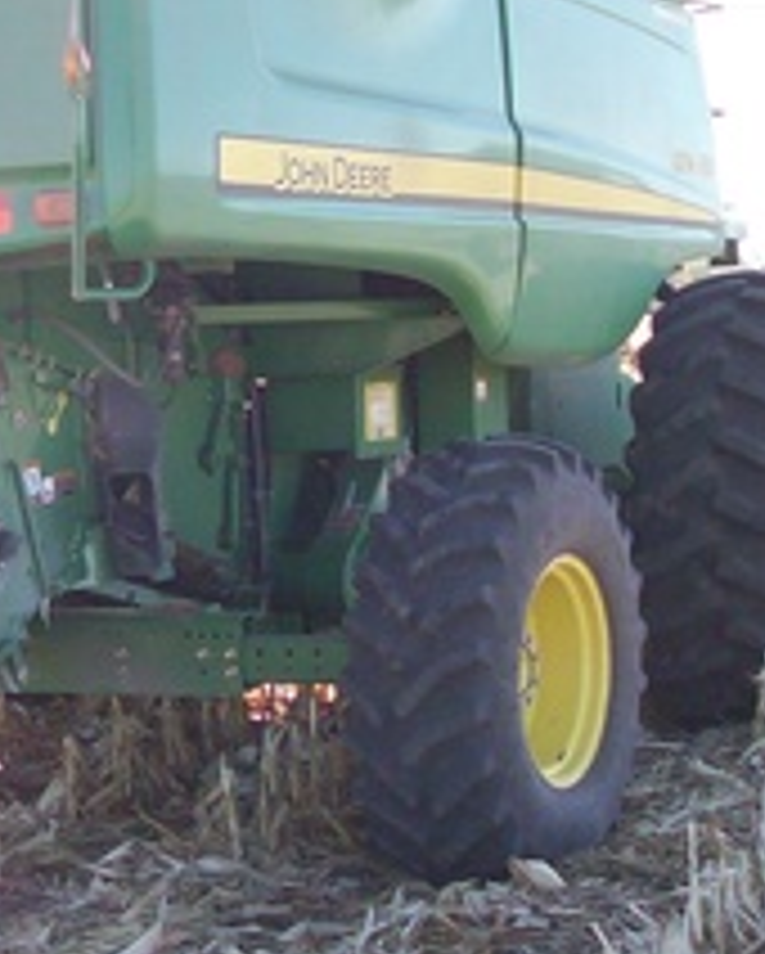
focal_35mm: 90
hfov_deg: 16.6
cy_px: 297
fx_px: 2543
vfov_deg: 21.1
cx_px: -86
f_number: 2.7
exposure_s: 1/321
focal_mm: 6
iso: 80
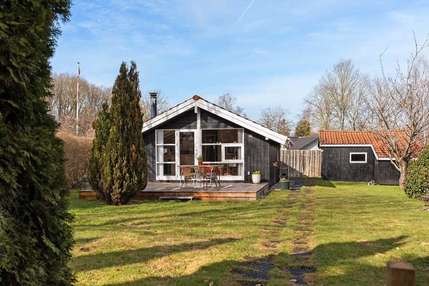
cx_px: 214
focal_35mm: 38
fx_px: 453
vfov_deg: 35.1
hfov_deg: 50.7
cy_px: 143
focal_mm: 38
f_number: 8
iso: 200
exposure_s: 1/160
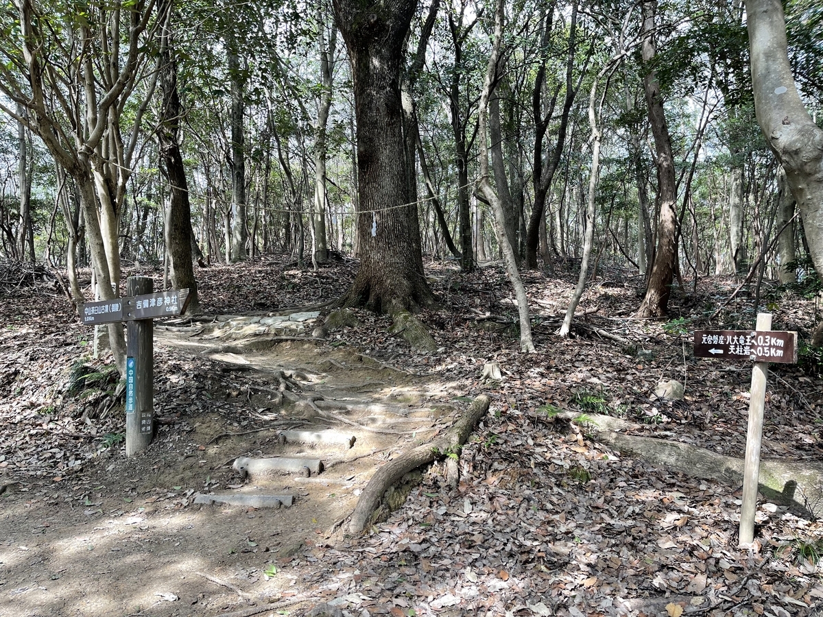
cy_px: 308
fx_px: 618
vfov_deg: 53.1
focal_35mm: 26
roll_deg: -0.9
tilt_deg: +7.9
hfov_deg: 67.3
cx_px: 412
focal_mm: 5.1
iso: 32
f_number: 1.6
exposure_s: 1/177
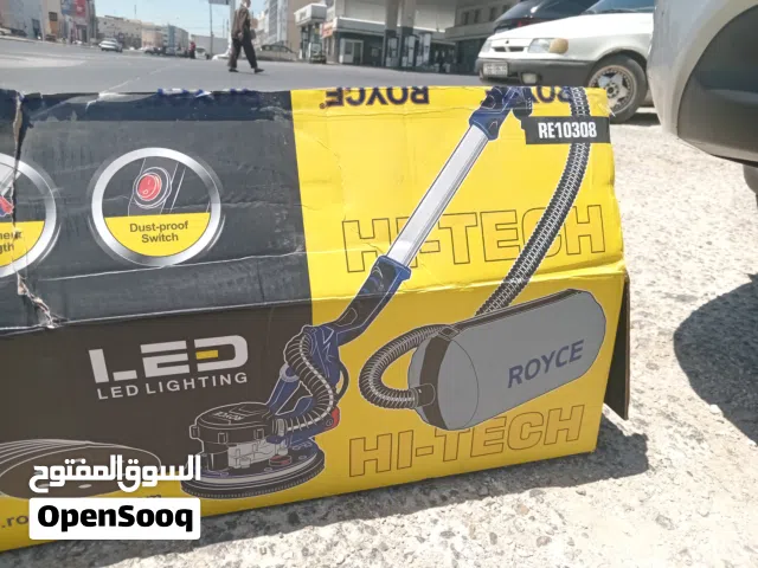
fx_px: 547
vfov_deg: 54.9
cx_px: 379
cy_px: 284
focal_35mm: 25
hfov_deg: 69.4
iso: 116
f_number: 1.8
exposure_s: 1/581
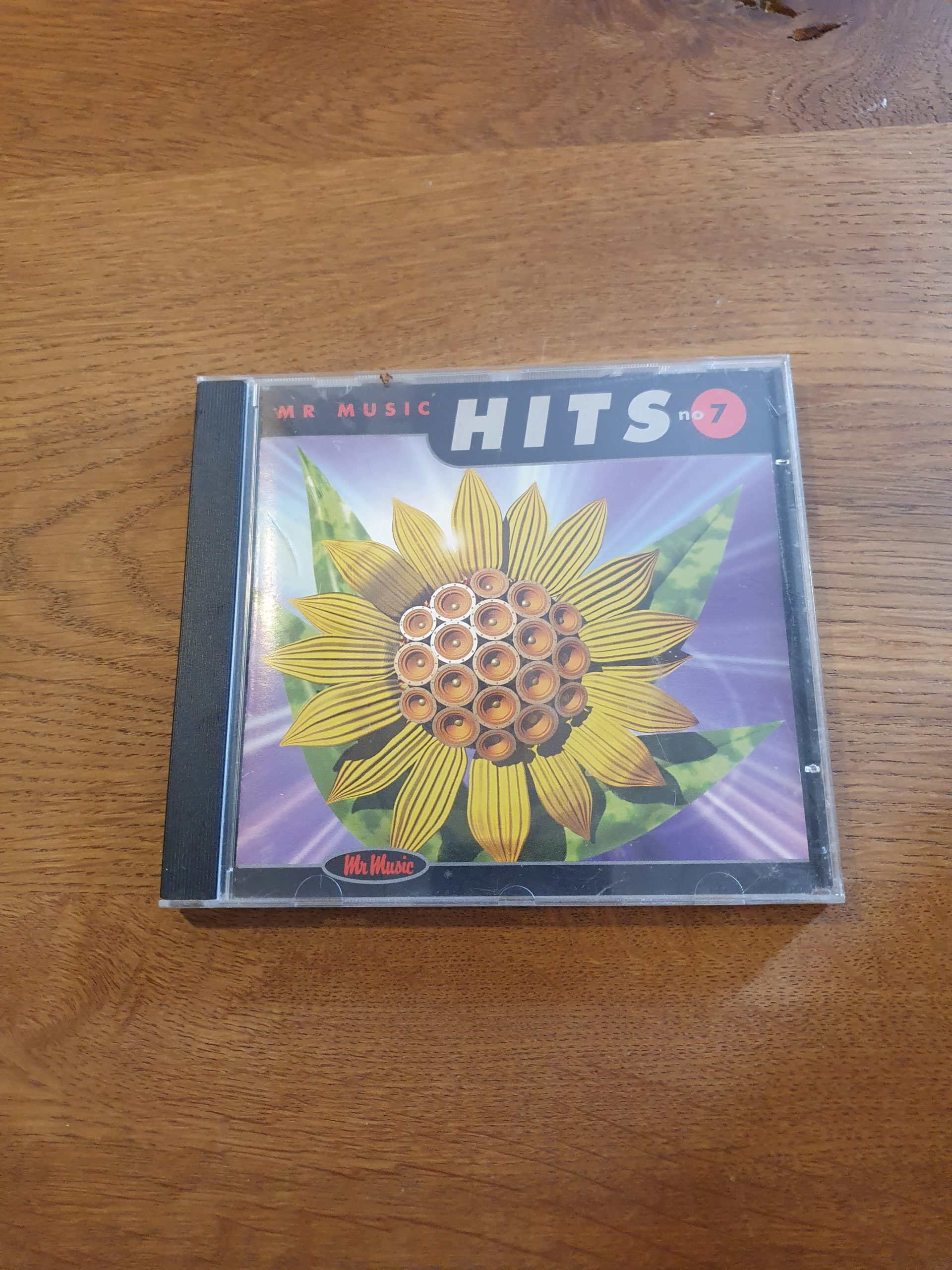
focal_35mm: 26
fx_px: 953
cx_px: 476
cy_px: 635
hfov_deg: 53.1
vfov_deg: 67.3
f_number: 1.5
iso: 320
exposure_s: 1/50
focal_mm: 4.32
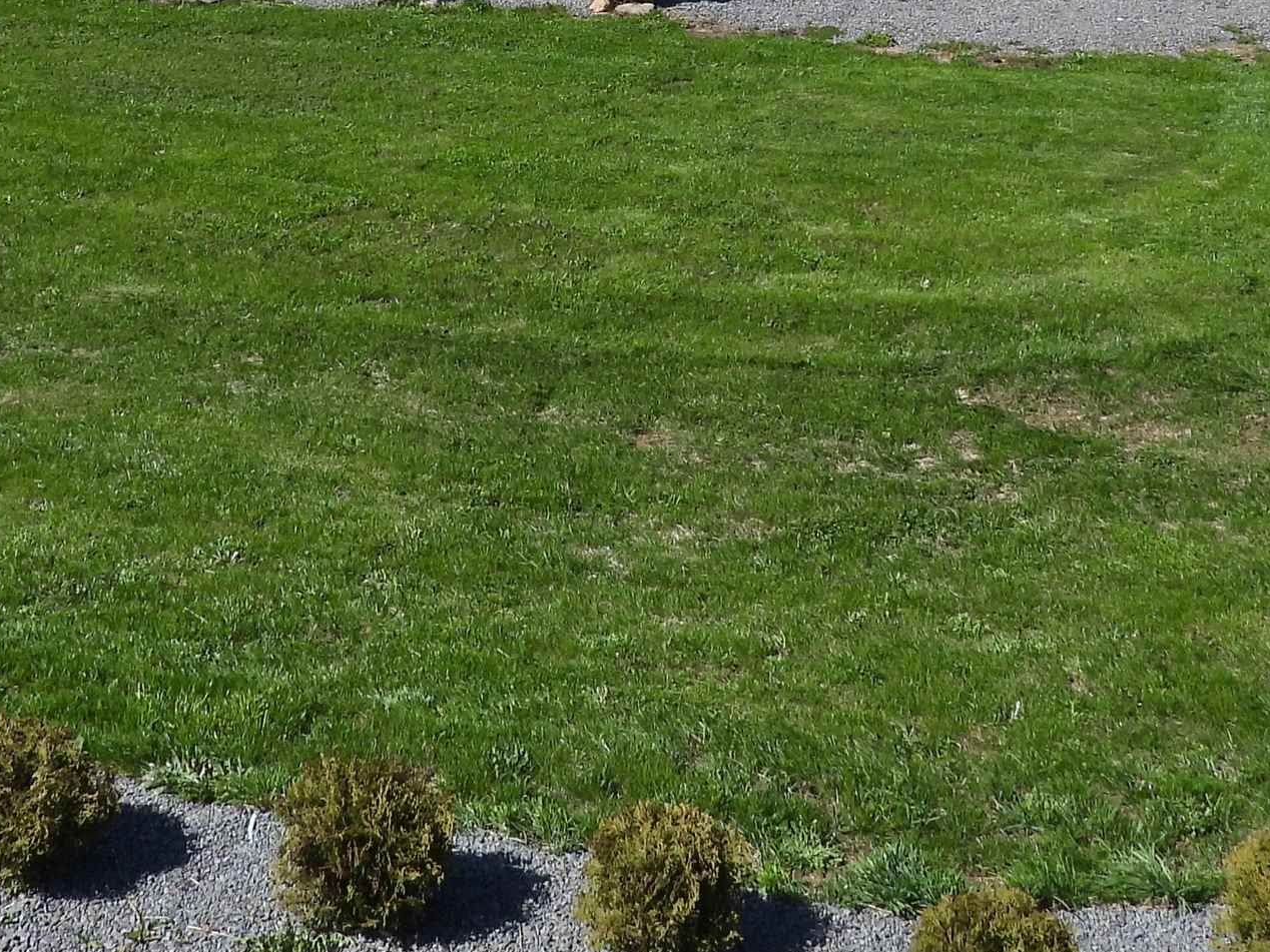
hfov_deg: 30.7
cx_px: 551
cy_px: -50
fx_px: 2311
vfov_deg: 22.2
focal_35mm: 63
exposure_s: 1/1600
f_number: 2.8
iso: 100
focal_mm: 4.7
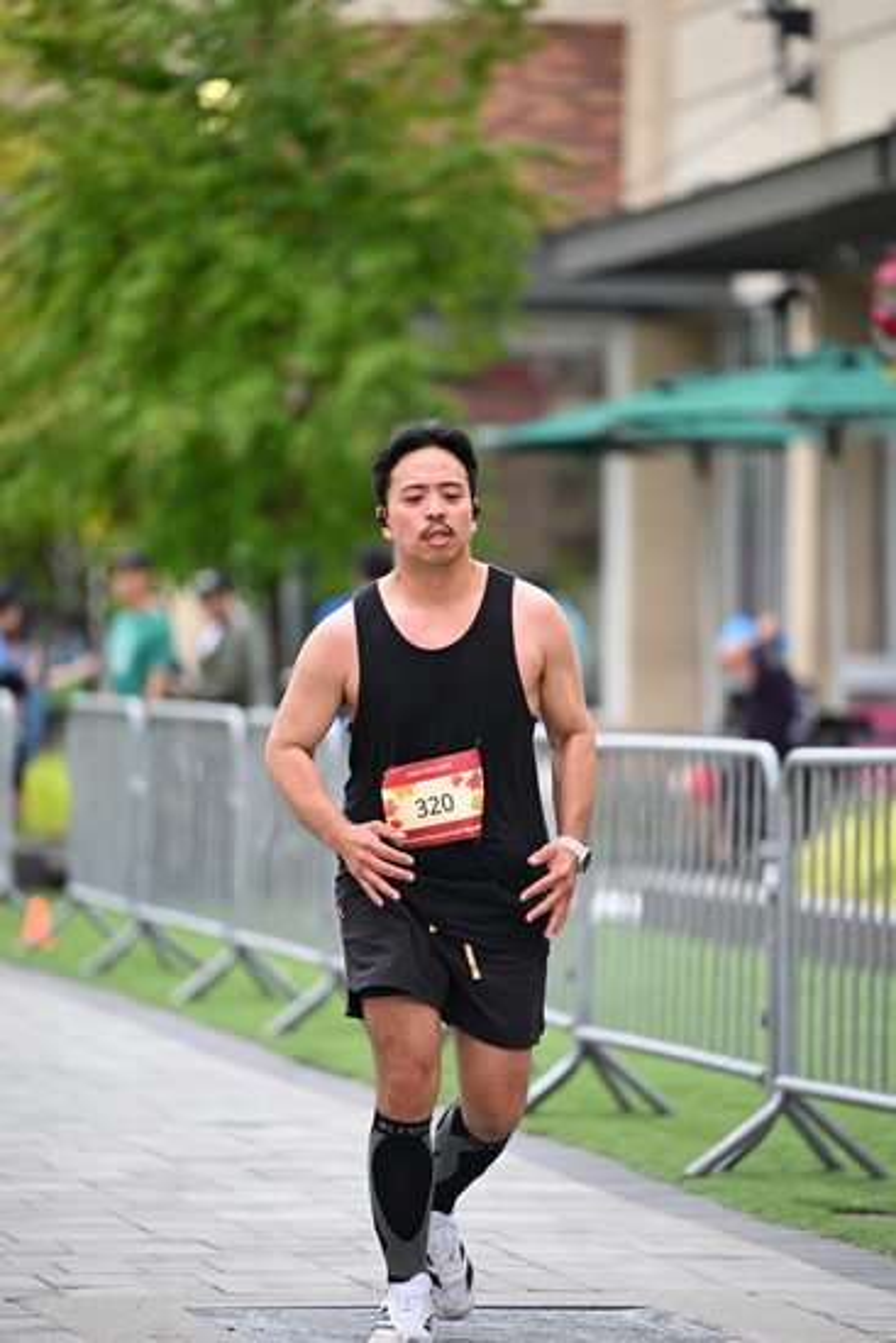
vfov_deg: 10.3
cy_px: 672
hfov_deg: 6.9
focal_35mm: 200
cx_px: 448
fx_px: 7461
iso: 1600
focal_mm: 200
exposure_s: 1/3200
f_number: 2.8
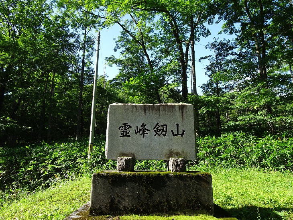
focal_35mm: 24
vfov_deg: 56.8
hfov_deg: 71.6
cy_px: 110
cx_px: 146
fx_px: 203
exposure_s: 1/250
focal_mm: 4.1
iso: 80
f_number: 3.5
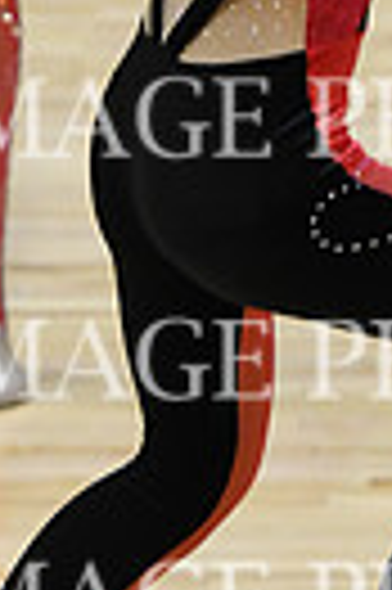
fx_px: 16326
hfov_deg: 1.4
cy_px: 239
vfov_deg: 2.1
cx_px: 277
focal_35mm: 997
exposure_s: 1/400
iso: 3200
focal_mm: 150
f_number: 2.8
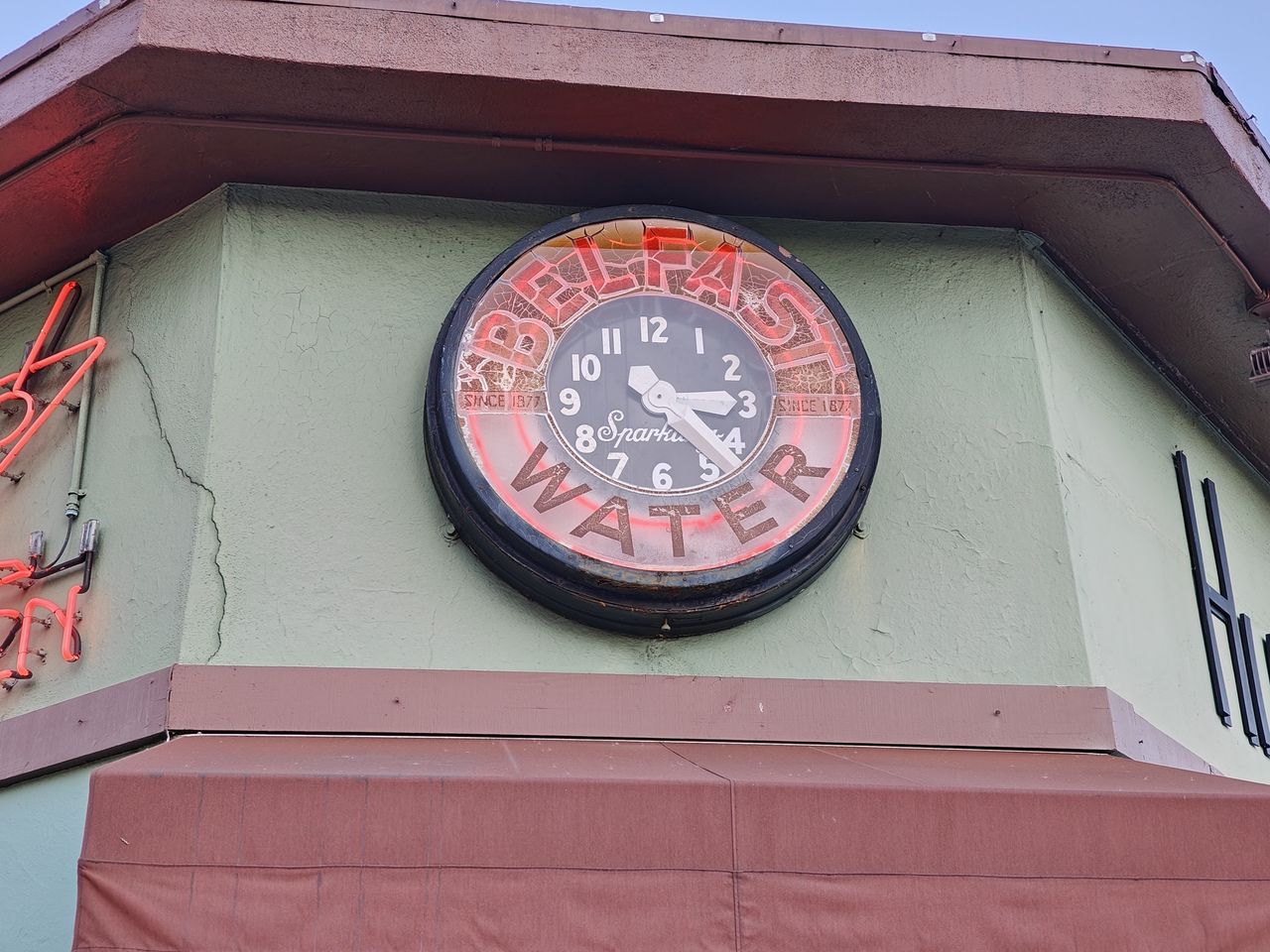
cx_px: 635
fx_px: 1724
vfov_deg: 30.9
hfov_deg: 40.4
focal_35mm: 47
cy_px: 476
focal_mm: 7.1
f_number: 2
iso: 100
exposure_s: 1/196
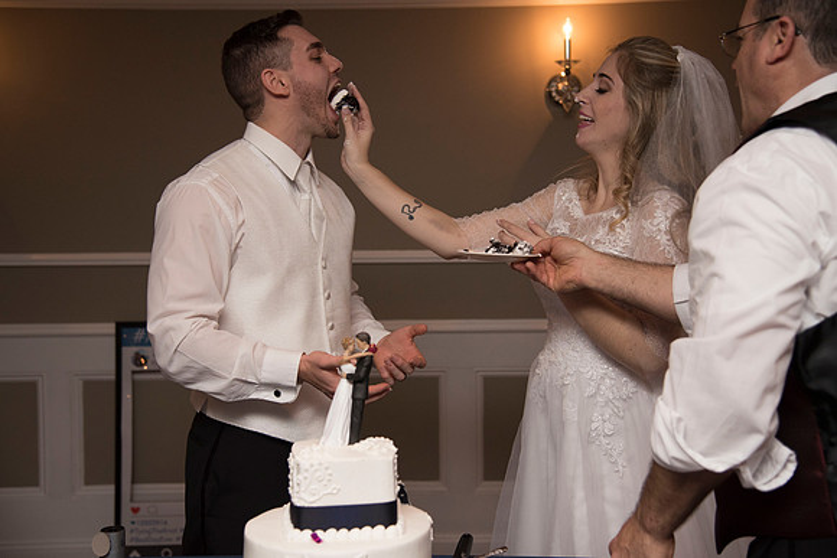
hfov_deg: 41.1
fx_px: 1116
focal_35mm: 48
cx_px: 418
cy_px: 279
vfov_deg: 28.1
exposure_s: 1/200
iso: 2000
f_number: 4
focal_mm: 48
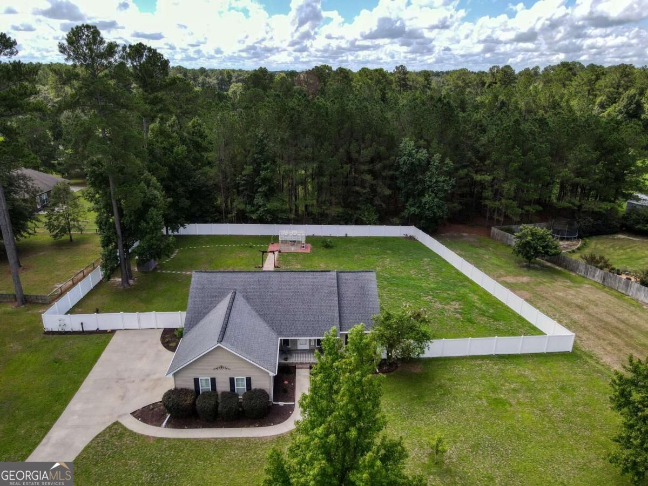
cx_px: 324
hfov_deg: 71.6
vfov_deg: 56.8
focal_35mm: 24
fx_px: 449
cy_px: 243
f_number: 2.8
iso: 100
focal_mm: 4.5
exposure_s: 1/400
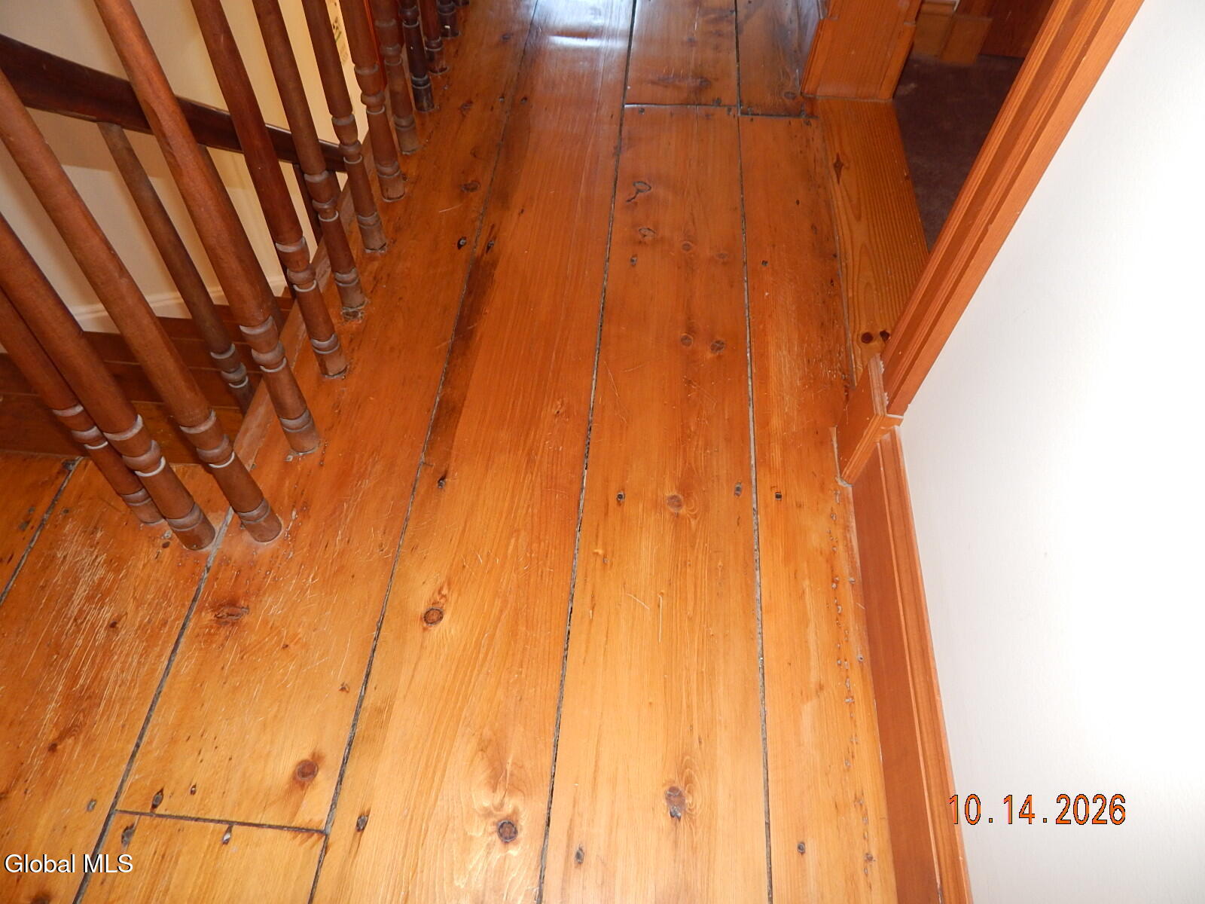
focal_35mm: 22
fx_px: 766
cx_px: 602
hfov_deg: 76.4
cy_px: 452
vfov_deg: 61.1
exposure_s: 1/30
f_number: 3
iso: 200
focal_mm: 4
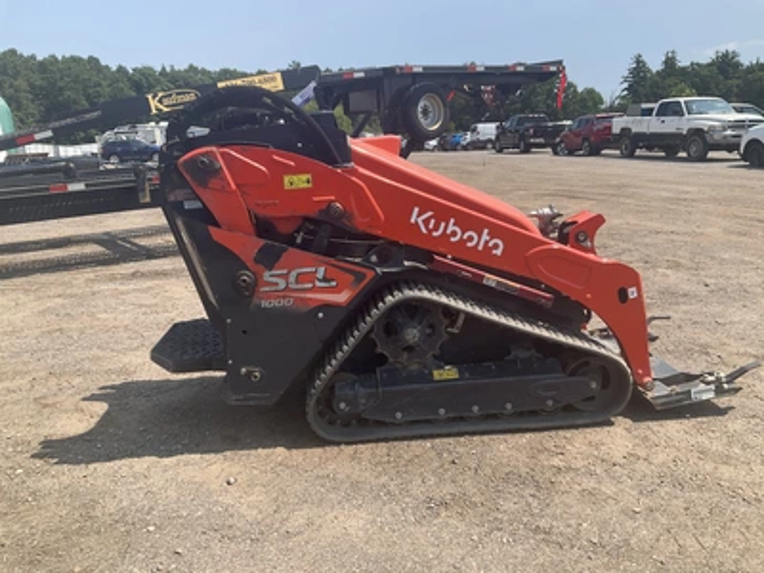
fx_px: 640
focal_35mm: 29
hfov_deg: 61.7
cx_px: 382
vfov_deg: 48.2
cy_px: 286
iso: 25
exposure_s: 1/1195
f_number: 1.8
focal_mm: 3
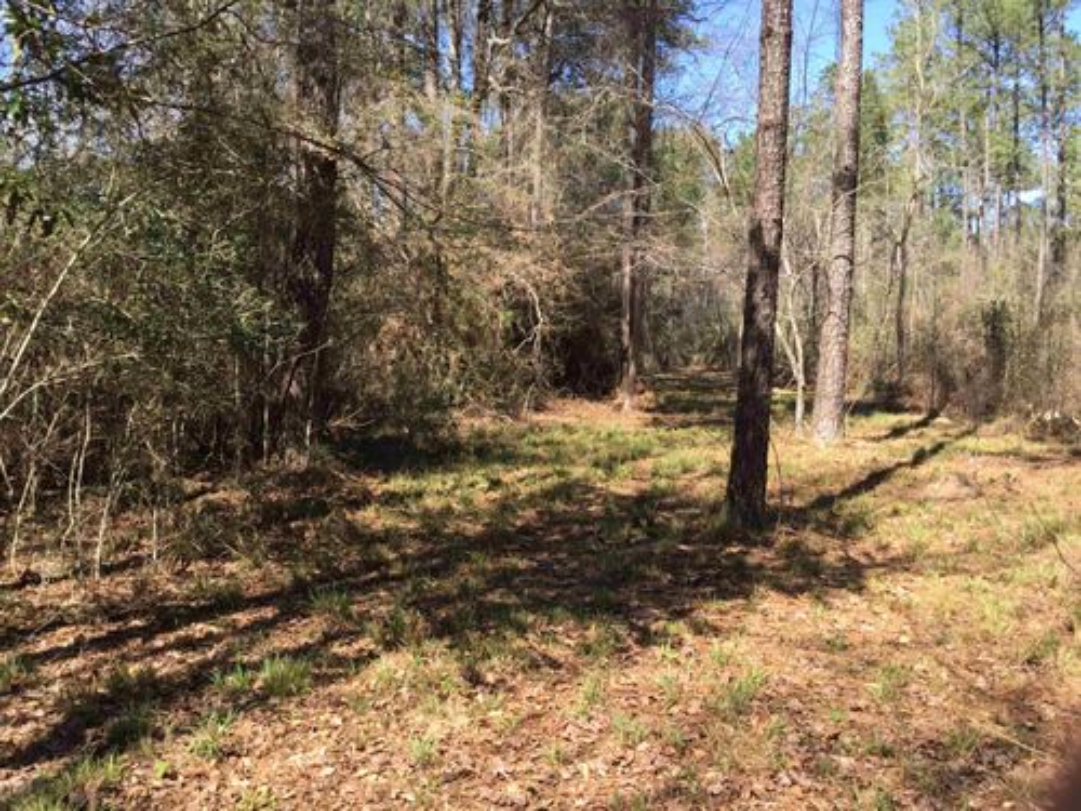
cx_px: 540
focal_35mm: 31
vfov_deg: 45.4
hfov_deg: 58.4
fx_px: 968
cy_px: 406
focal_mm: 3.3
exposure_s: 1/345
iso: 25
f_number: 2.4
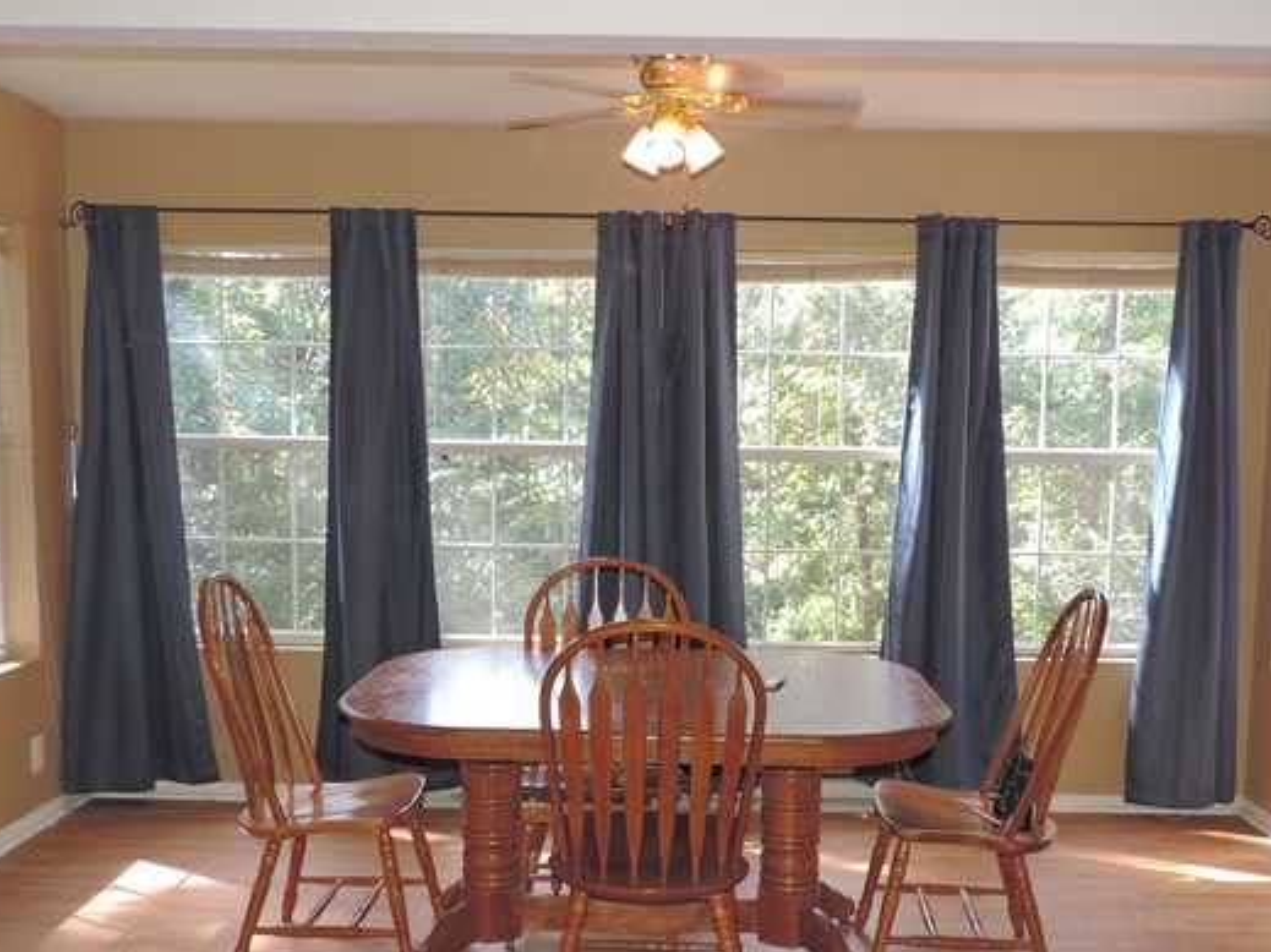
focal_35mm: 37
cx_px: 666
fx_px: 1358
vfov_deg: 38.4
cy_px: 592
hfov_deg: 50.1
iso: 110
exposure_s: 1/40
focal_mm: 4.3
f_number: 3
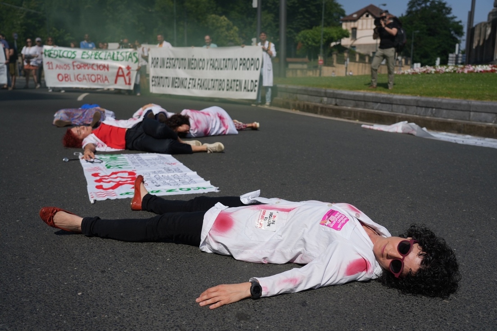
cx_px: 248
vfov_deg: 41.1
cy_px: 166
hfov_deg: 58.7
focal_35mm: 32
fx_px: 442
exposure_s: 1/8000
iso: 100
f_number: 4
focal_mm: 32
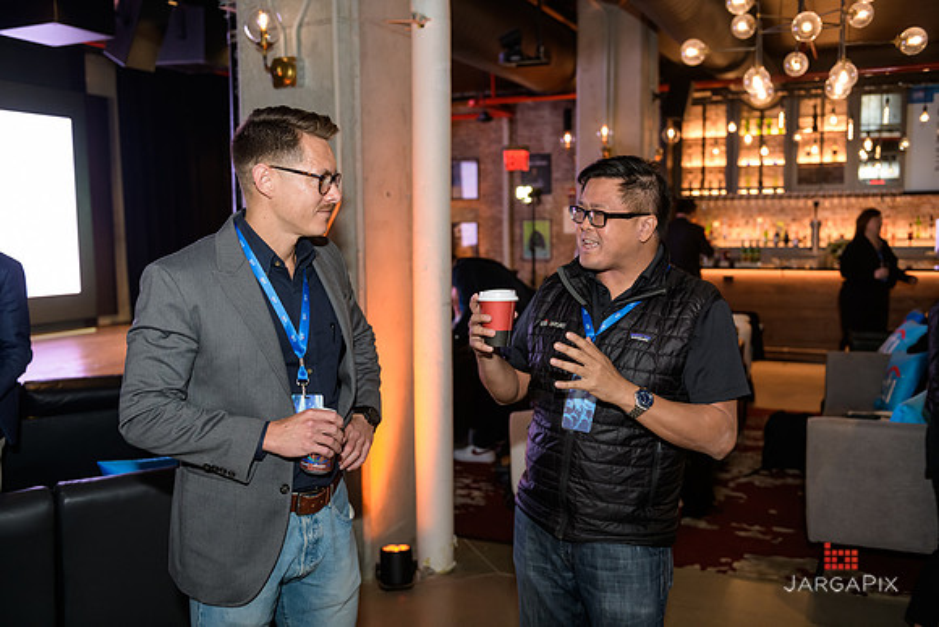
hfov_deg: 55.8
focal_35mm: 34
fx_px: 887
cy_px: 314
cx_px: 470
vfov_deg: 38.9
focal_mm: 34
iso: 1250
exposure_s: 1/125
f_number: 3.2
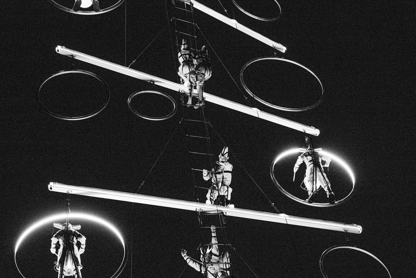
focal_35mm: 115
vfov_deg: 11.9
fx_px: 1329
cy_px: 139
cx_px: 208
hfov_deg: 17.8
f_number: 6.3
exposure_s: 1/400
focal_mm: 115
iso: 64000
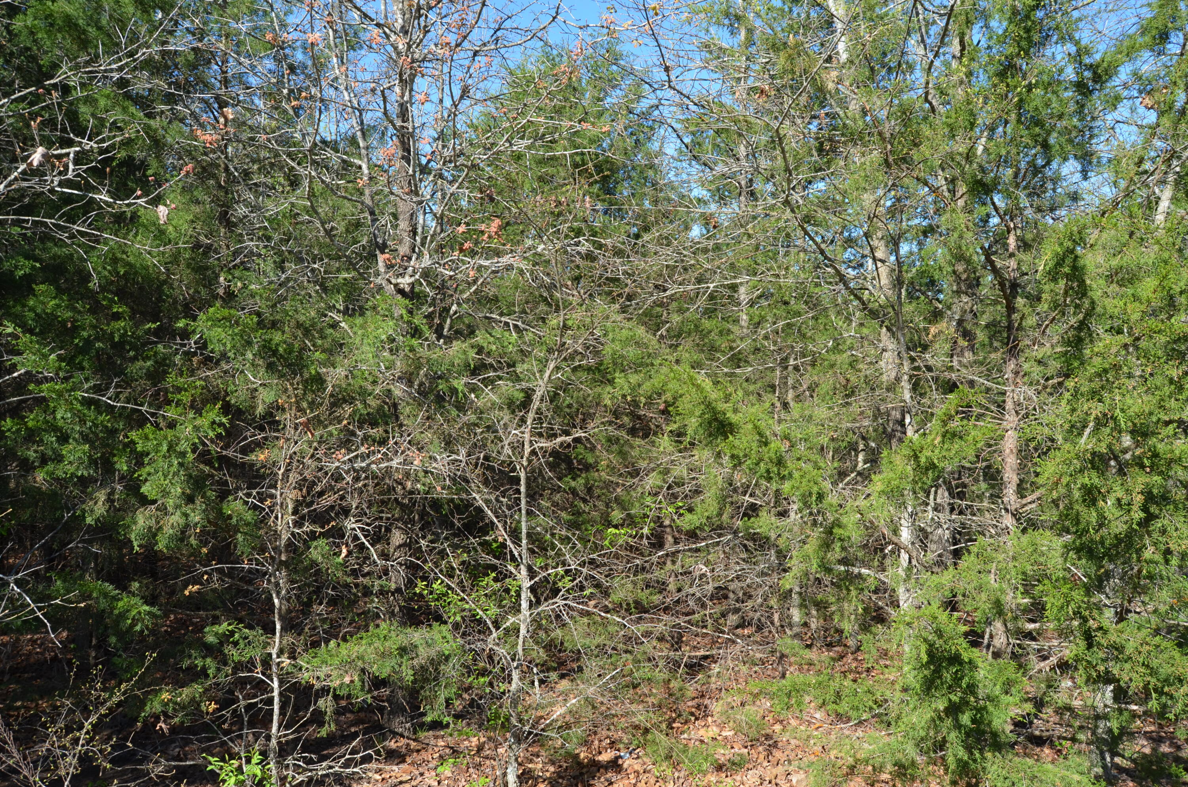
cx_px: 594
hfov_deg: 67.5
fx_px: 889
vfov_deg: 47.7
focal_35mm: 27
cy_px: 394
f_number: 8
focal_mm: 18
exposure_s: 1/250
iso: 200
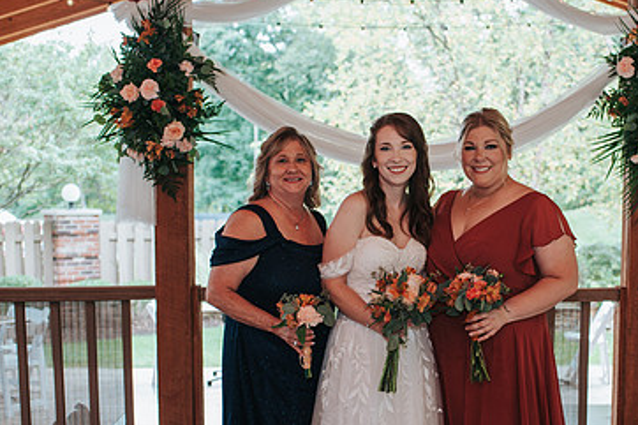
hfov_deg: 32.6
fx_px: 1081
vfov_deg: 22.1
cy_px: 302
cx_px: 422
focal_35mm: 61
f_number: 3.2
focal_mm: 35
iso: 250
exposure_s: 1/200
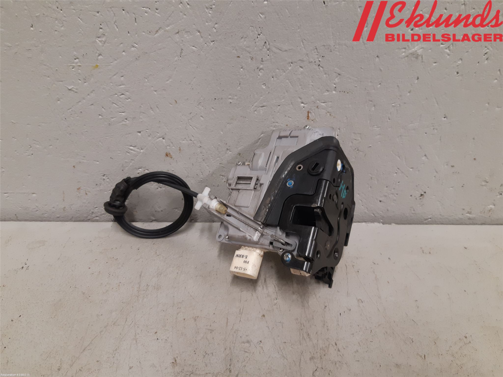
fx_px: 378
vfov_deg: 53.1
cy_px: 188
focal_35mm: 26
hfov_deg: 67.3
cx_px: 252
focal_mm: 3.93
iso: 160
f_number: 1.7
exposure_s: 1/50
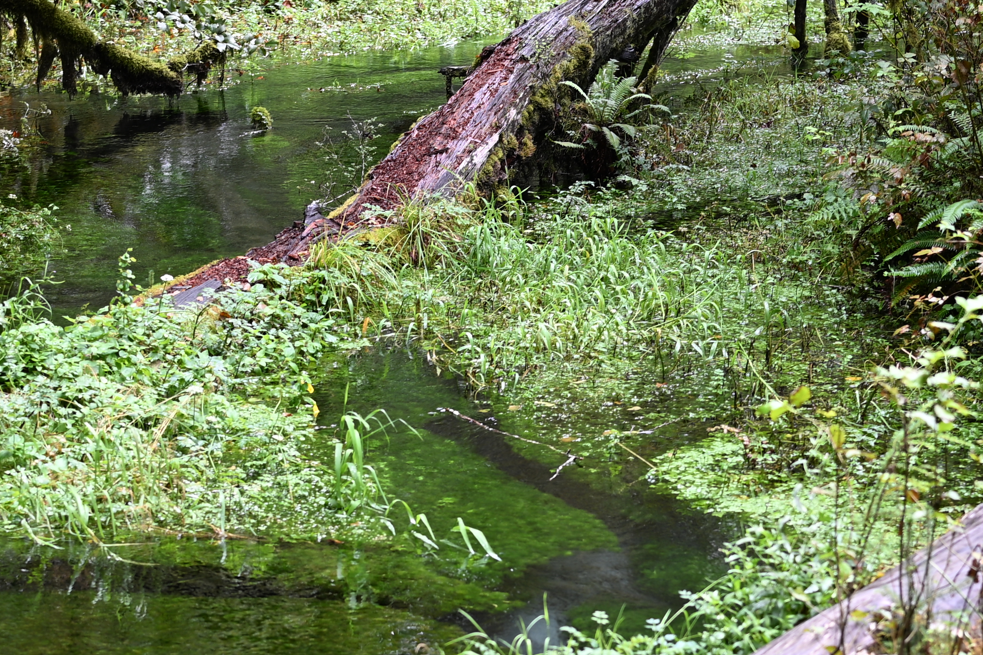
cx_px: 446
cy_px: 489
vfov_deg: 10.9
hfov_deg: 16.4
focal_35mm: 125
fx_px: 3413
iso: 100
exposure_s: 1/50
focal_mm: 50
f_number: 3.5
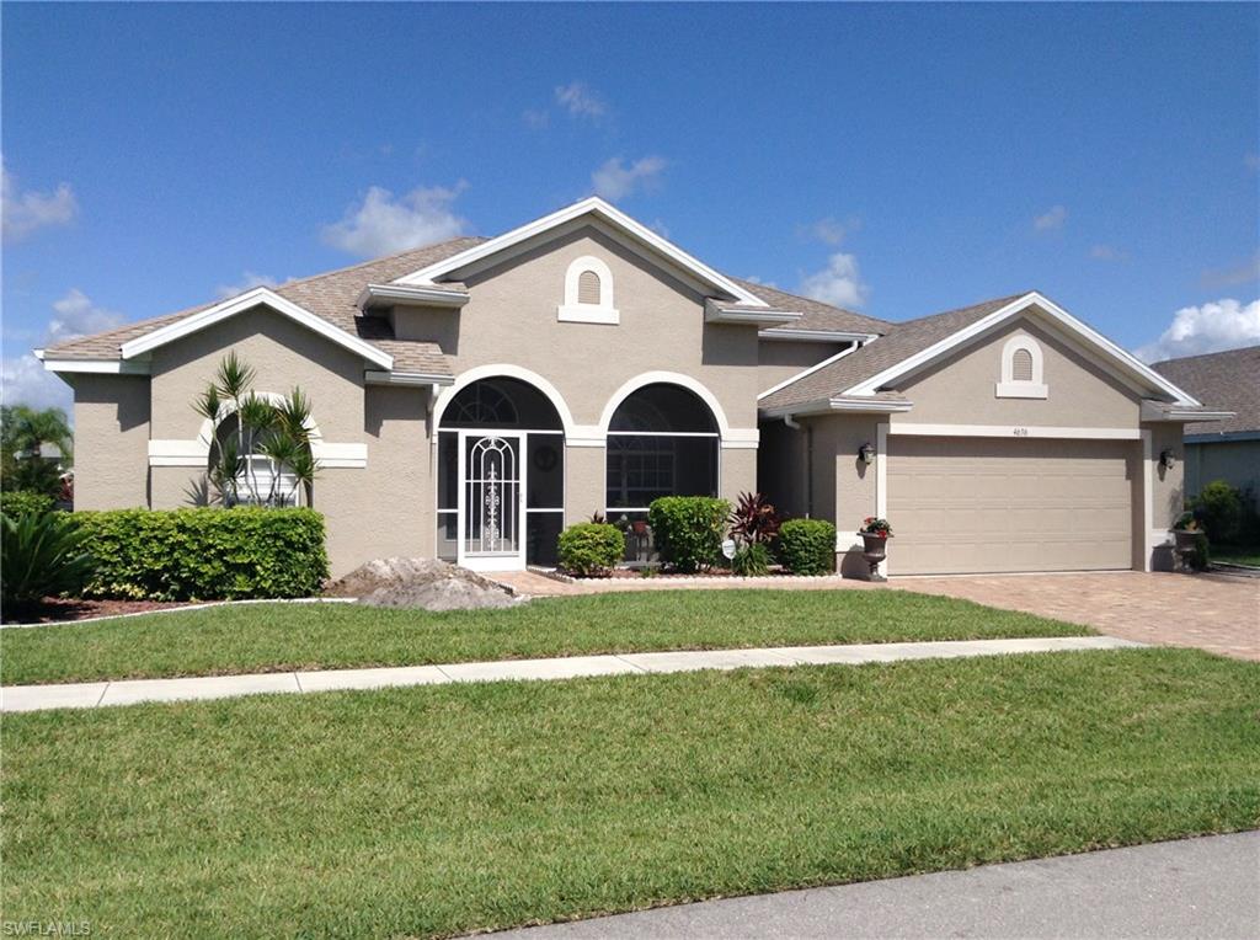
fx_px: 1199
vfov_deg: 42.8
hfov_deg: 55.4
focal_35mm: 33
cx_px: 630
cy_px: 470
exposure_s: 1/1931
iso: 25
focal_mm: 3.3
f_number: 2.4
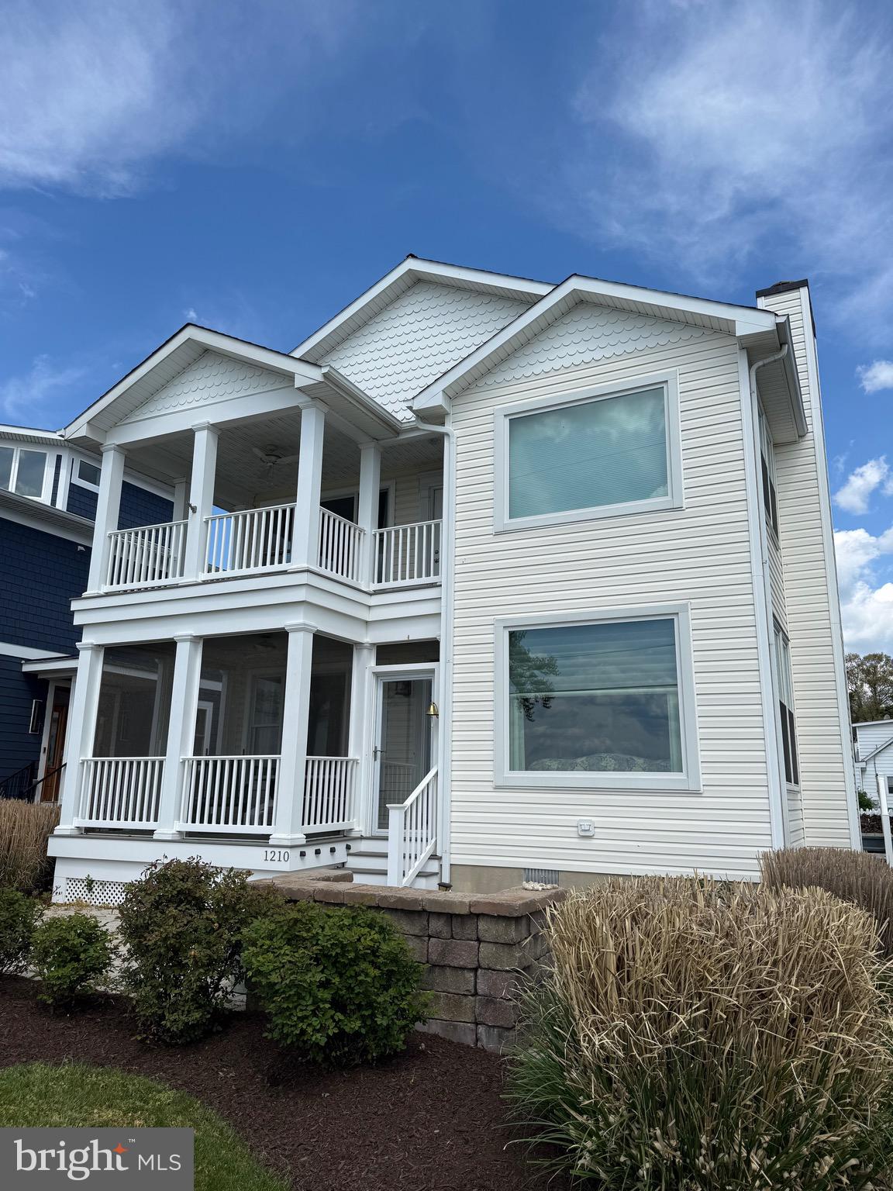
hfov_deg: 56.8
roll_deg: -0.9
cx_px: 446
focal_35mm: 24
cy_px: 596
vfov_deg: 71.6
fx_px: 826
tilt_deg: +13.4
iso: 80
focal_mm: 6.76
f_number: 1.78
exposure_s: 1/5714
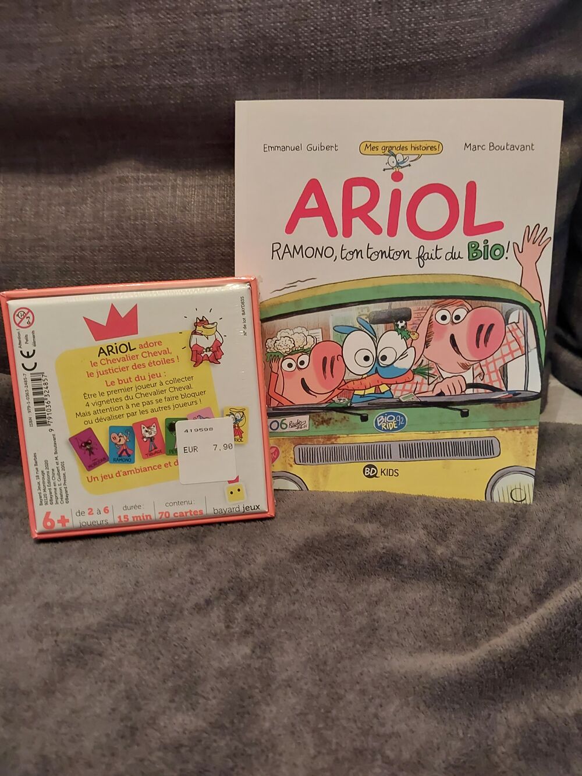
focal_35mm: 30
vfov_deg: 60.0
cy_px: 388
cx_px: 291
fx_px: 672
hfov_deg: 46.8
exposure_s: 1/33
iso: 400
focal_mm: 4.6
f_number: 1.8
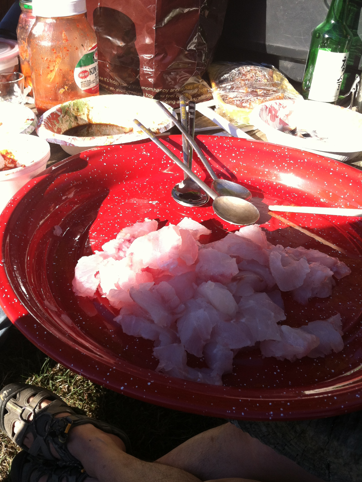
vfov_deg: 51.3
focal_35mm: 36
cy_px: 247
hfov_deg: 39.7
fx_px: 502
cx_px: 178
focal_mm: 3.85
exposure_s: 1/395
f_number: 2.8
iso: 80
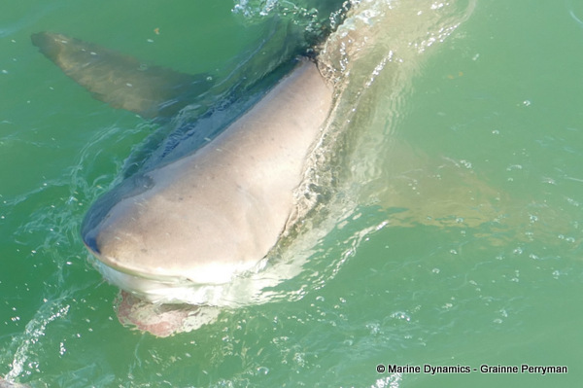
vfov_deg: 31.1
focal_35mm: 43
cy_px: 194
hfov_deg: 45.5
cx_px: 292
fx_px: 696
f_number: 3.2
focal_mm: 15.51
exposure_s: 1/500
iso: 125
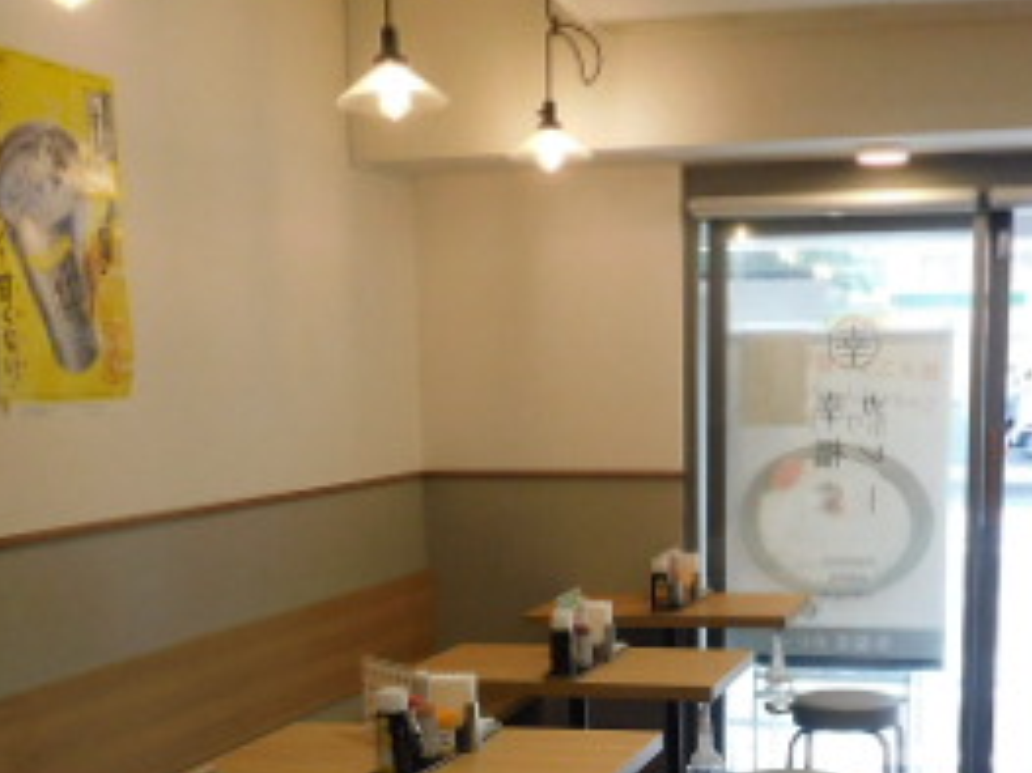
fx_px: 1669
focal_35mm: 56
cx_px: 612
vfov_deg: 24.9
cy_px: 757
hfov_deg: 34.3
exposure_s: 1/50
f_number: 3
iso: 125
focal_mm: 4
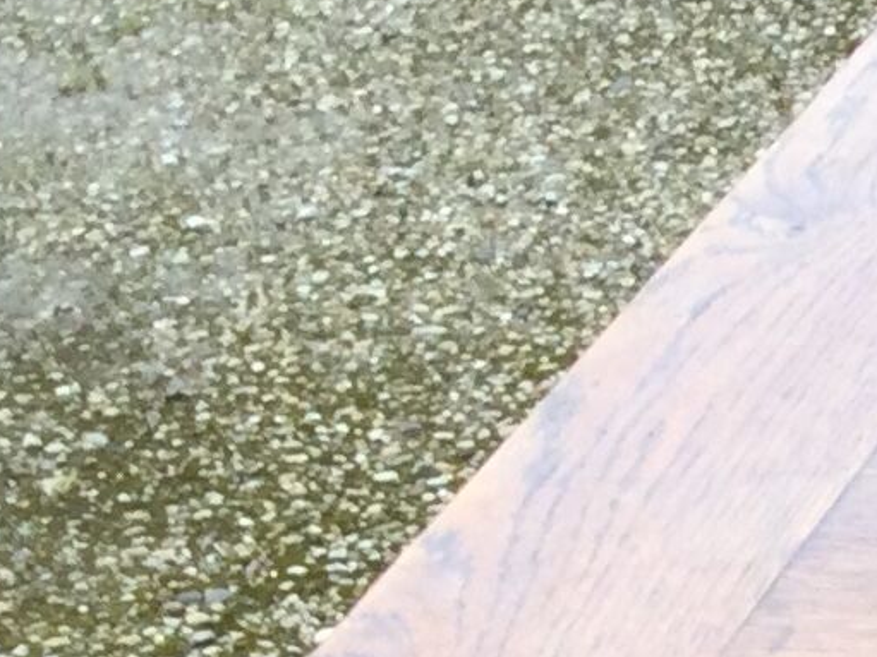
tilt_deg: -36.2
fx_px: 5015
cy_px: 1580
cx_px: 2255
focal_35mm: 198
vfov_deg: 7.1
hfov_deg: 8.8
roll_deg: +0.9
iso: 25
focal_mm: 3.3
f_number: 2.4
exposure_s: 1/50
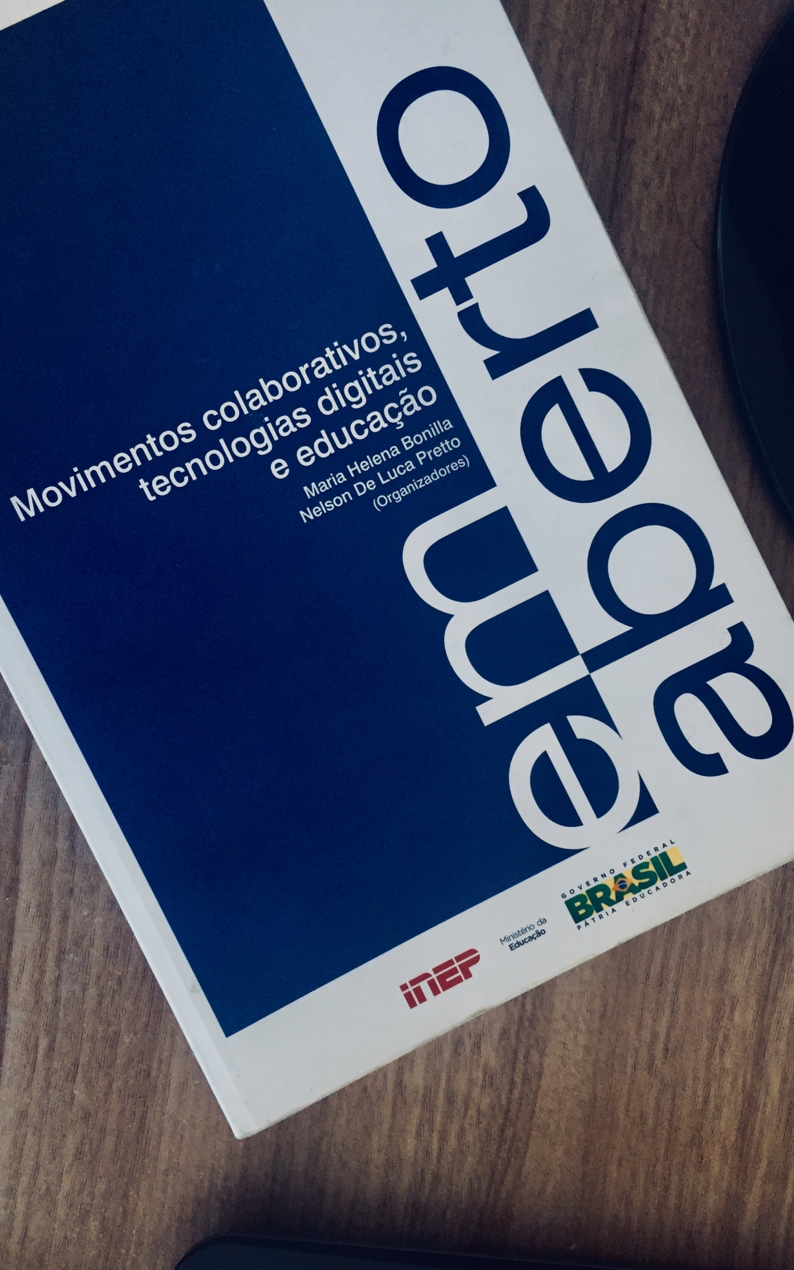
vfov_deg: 61.2
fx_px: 1073
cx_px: 330
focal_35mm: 31
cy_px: 636
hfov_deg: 40.5
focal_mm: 4.15
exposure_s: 1/30
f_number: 2.2
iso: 100
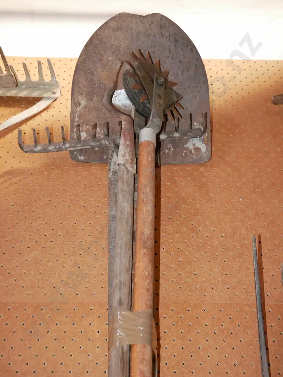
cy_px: 188
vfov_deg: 34.3
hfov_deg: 26.1
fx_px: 610
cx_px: 142
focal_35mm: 56
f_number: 4.7
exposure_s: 1/160
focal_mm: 28
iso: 3200
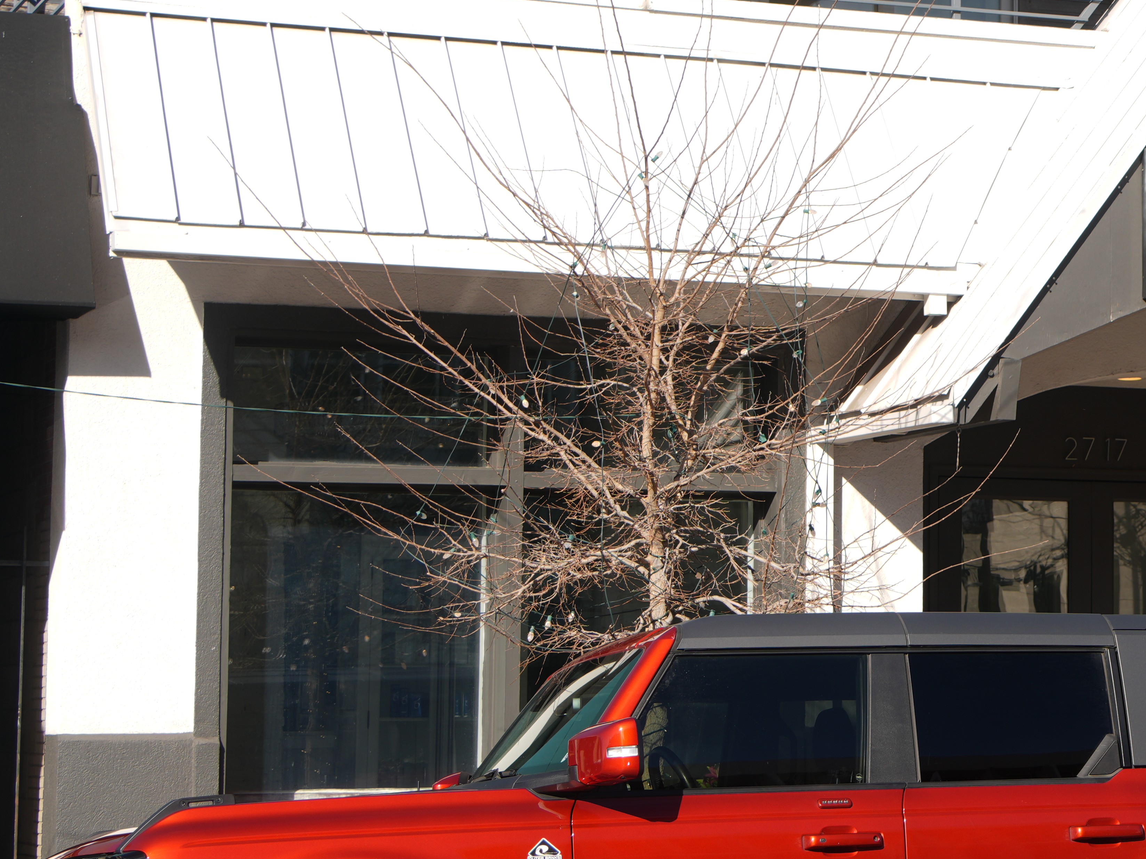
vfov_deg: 13.7
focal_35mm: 108
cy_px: 407
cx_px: 1278
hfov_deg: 17.6
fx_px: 3575
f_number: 5.6
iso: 50
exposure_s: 1/250
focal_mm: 39
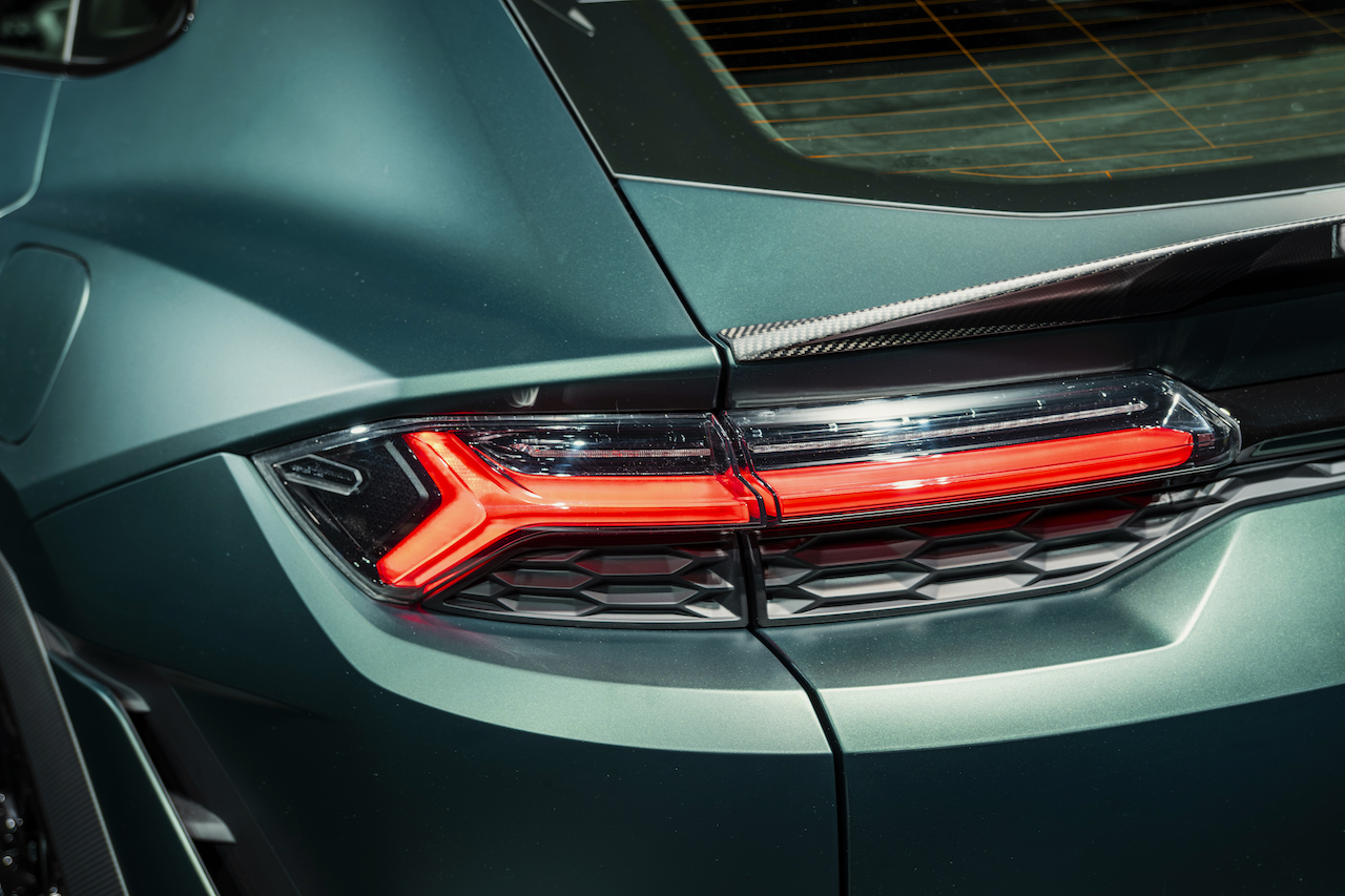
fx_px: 1644
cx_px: 672
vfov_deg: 30.5
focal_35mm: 44
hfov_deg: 44.5
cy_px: 448
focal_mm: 44
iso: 125
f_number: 4
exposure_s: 1/50
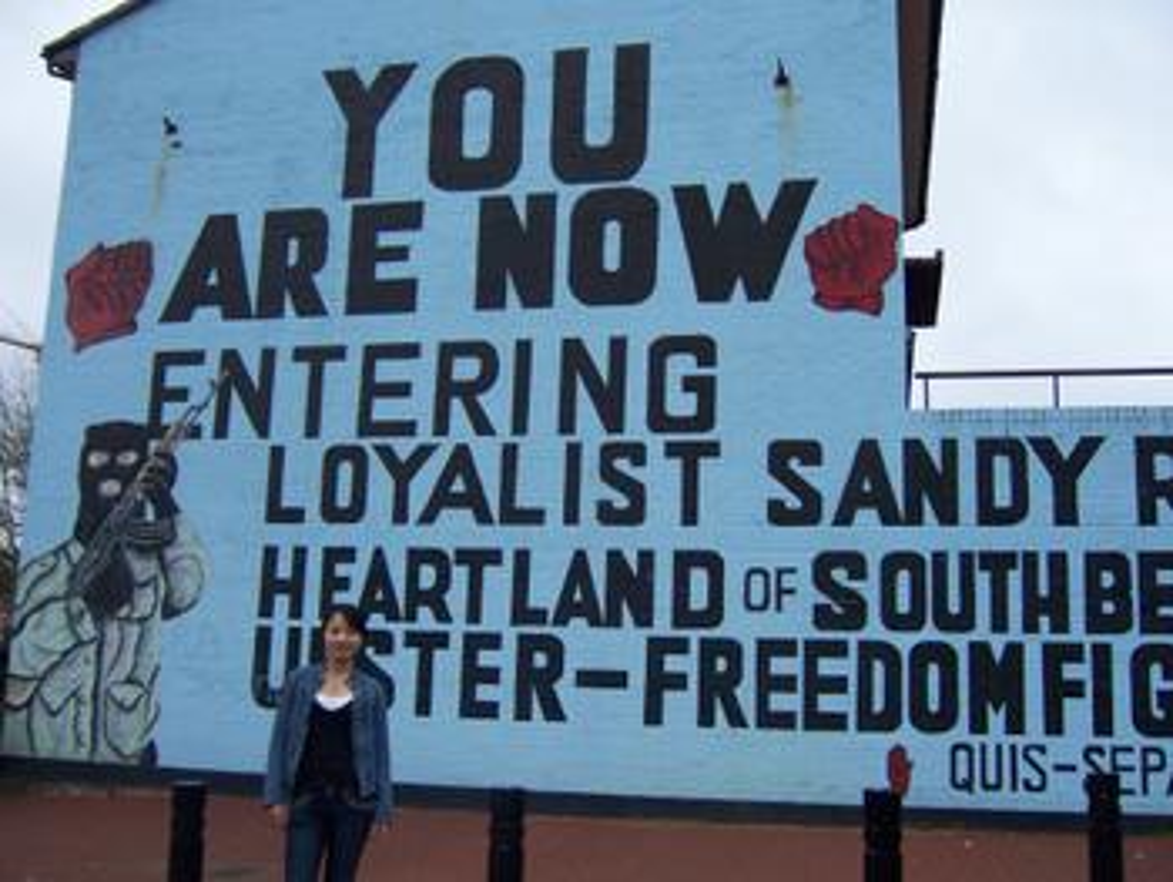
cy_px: 441
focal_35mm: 36
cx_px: 586
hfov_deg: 51.3
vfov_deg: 39.7
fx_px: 1221
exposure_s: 1/640
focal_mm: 6.2
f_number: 2.8
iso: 80
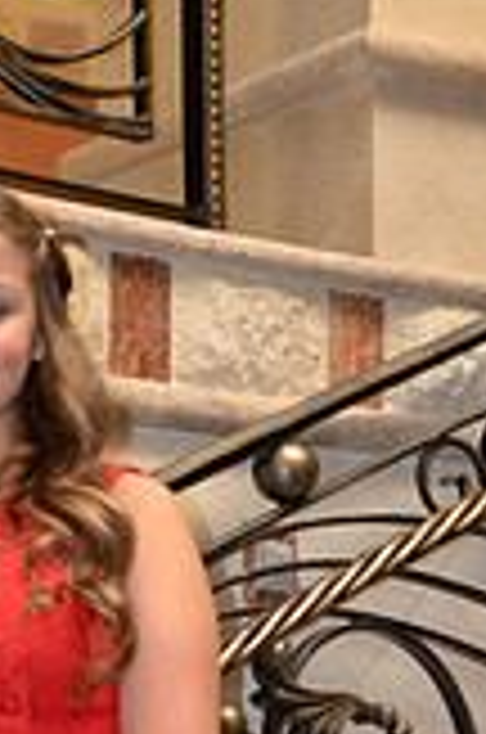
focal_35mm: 144
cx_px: -40
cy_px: 838
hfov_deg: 9.4
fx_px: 2924
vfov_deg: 13.9
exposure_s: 1/30
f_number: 3.8
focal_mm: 27
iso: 800
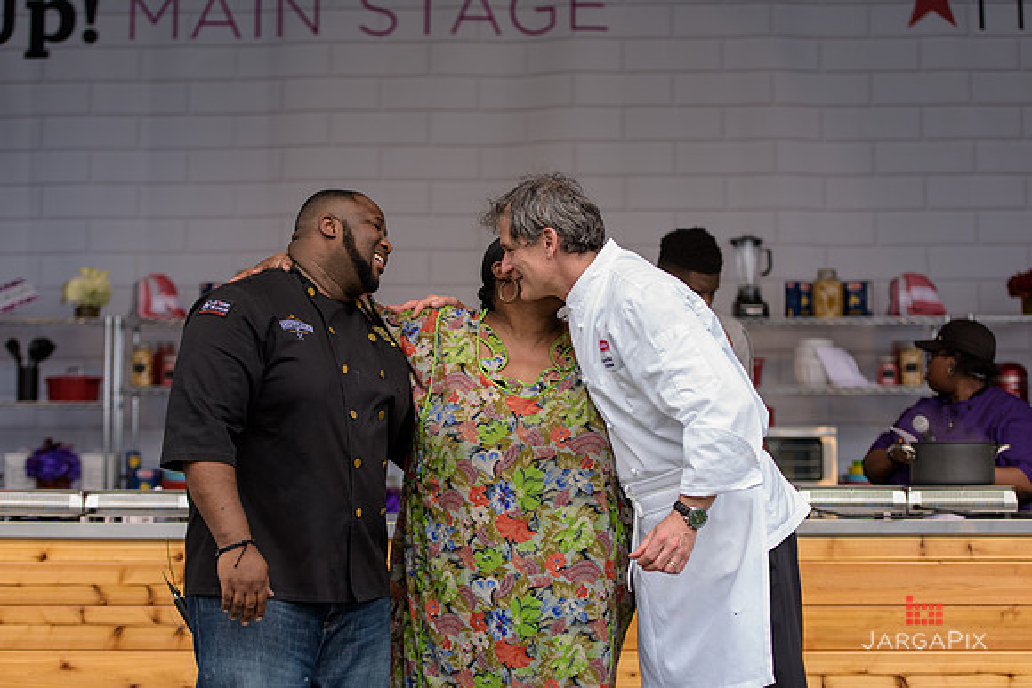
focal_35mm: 78
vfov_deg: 17.5
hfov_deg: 26.0
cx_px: 516
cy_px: 344
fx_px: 2236
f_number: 3.2
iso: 250
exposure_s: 1/800
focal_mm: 78
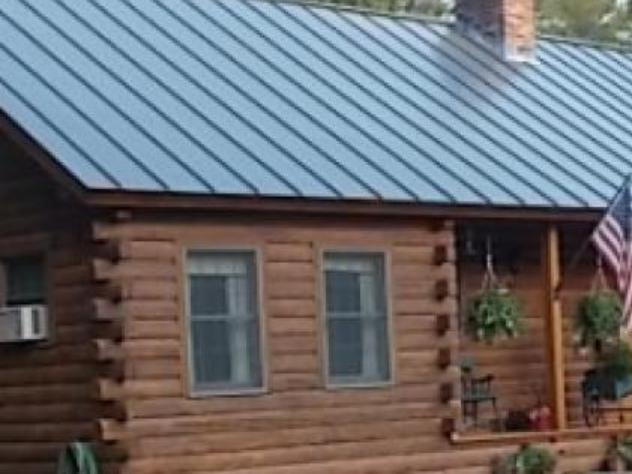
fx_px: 1954
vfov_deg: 13.8
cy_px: 302
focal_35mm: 107
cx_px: 540
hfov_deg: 18.1
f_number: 4.2
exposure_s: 1/60
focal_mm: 7.9
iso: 80
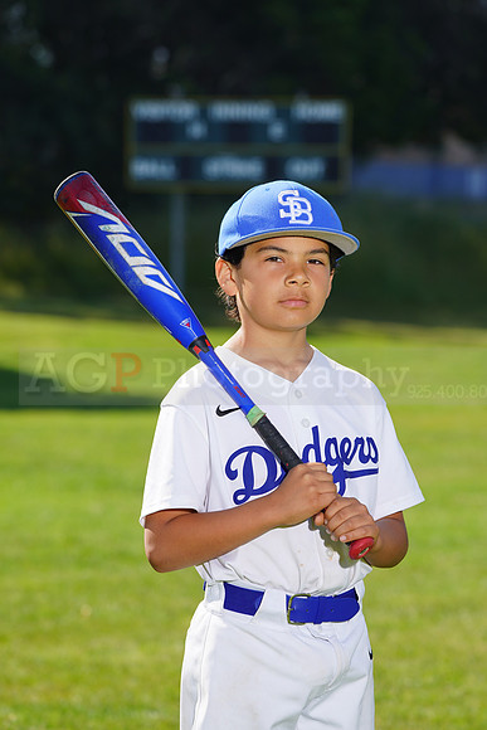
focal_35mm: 169
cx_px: 244
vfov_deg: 12.2
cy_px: 365
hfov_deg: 8.1
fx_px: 3427
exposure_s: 1/250
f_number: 7.1
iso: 100
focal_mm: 169
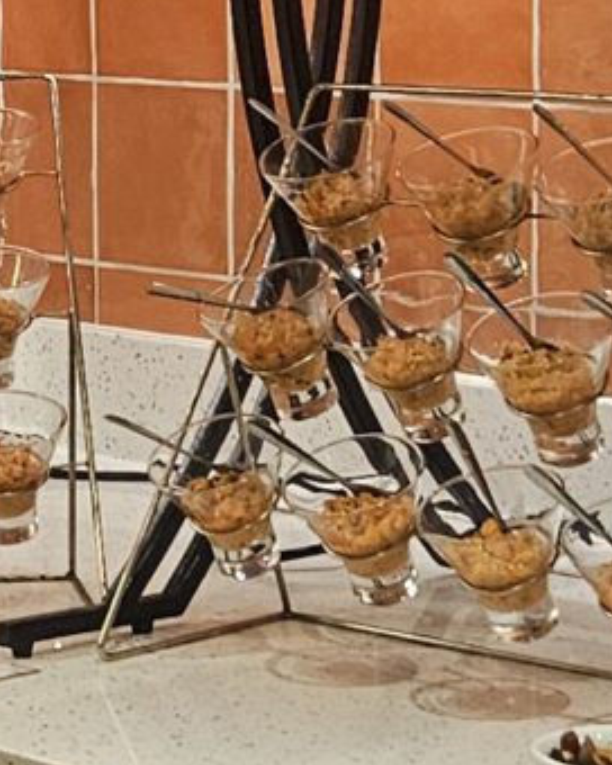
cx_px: -241
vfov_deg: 11.4
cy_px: 209
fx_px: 3826
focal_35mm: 169
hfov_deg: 9.0
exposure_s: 1/120
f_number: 1.8
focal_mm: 5.4
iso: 250
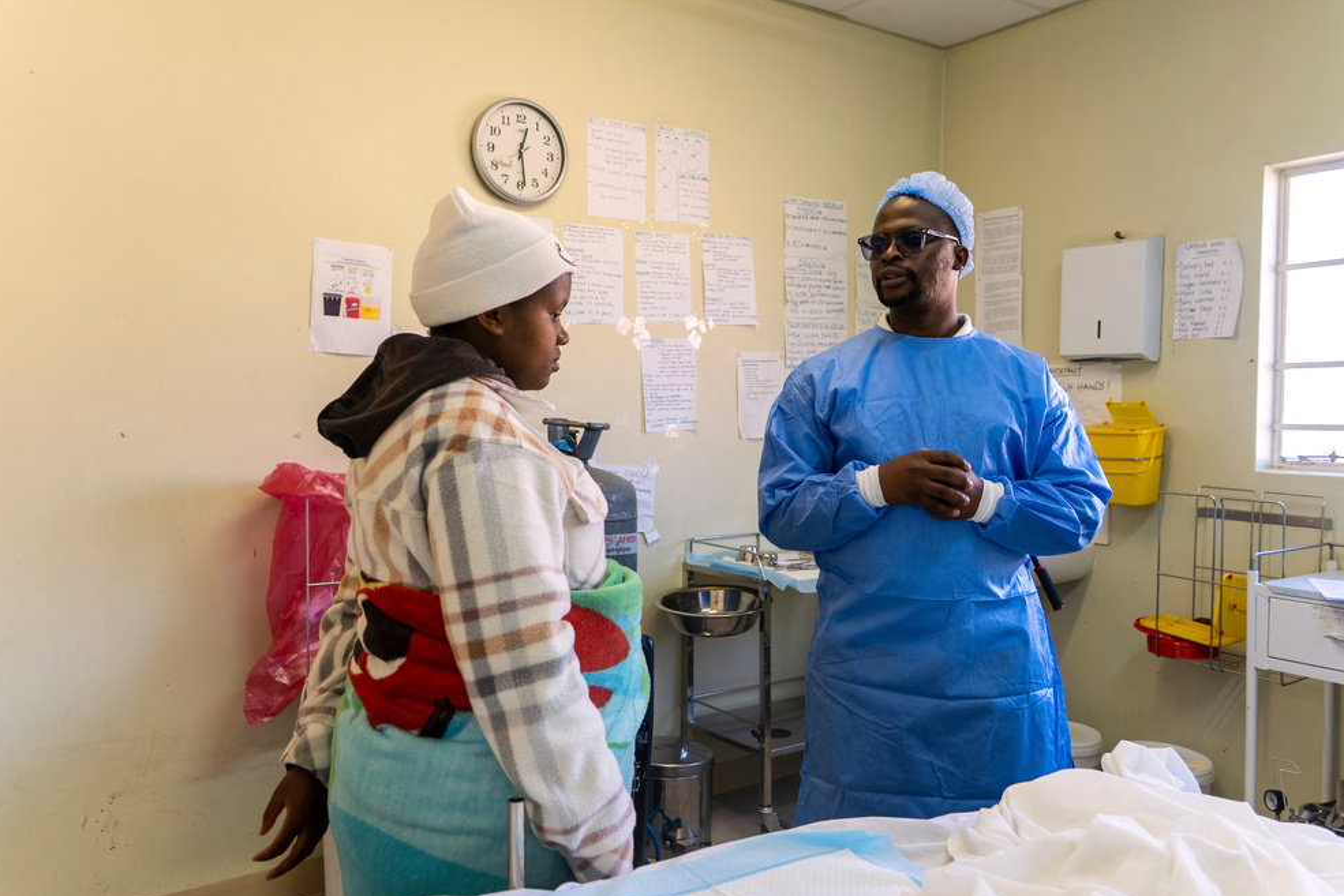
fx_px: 971
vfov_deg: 49.6
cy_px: 441
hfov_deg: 69.4
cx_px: 690
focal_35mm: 26
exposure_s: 1/160
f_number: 4
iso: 1250
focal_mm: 25
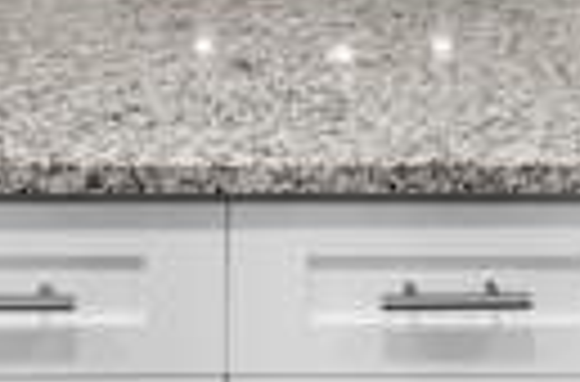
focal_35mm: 56
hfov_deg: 35.8
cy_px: -204
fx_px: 899
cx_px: 283
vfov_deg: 20.3
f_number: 7.1
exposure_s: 1/1.67
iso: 100
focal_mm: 10
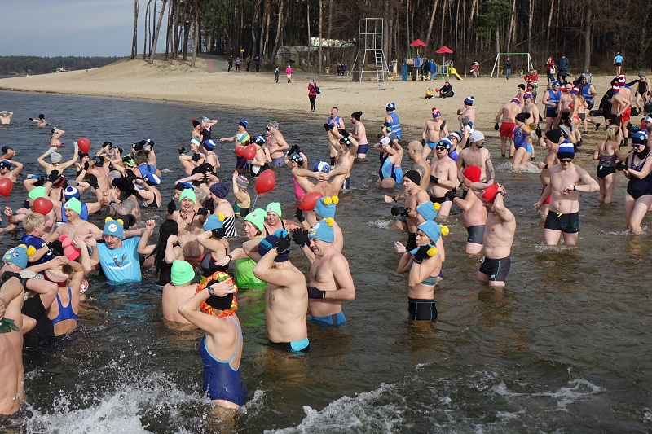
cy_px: 217
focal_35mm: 49
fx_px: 887
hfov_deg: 40.4
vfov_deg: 27.5
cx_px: 326
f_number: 4
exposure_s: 1/800
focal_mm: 17.83
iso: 125
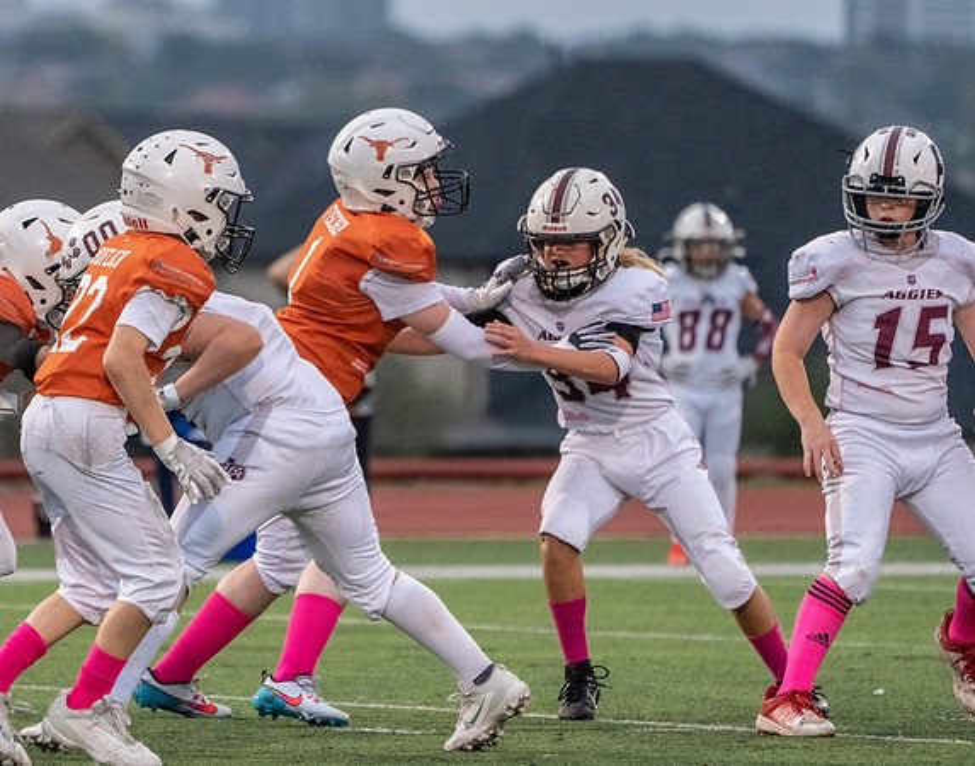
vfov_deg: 3.1
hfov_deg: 4.0
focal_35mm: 493
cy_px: 266
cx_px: 225
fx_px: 14115
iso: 5000
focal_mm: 330
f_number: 5.6
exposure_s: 1/1000
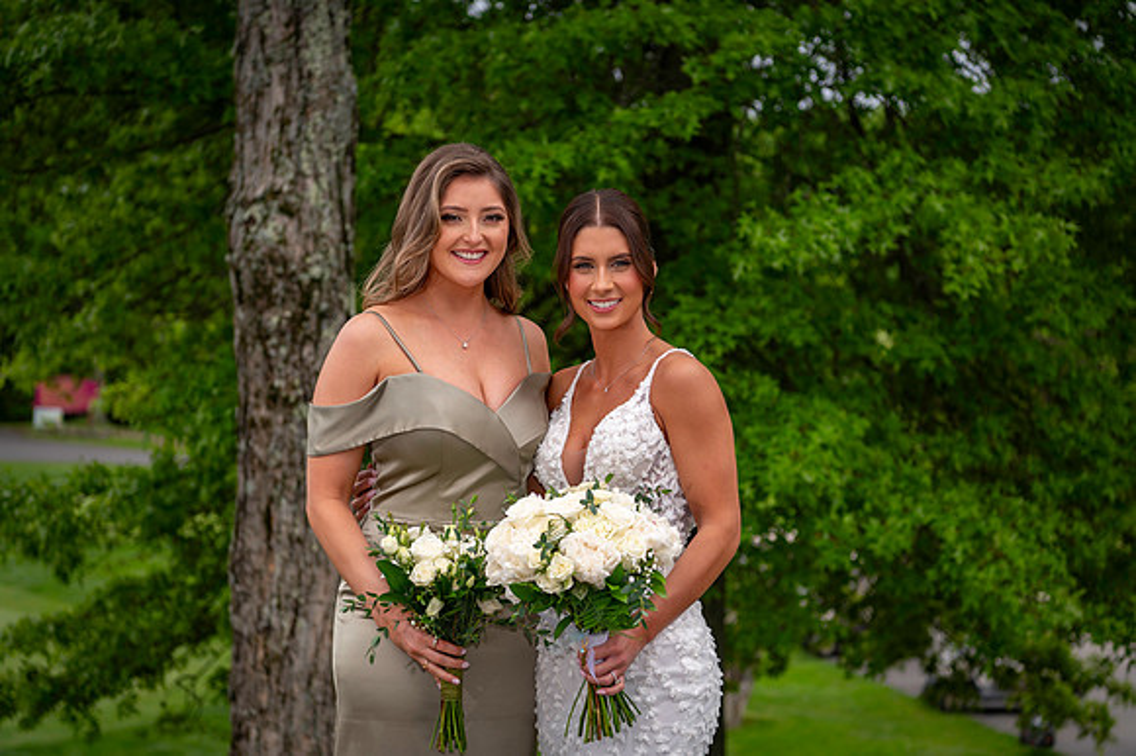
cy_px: 378
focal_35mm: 70
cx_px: 568
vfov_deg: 19.4
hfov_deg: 28.9
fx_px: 2208
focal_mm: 70
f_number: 4
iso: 200
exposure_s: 1/1000
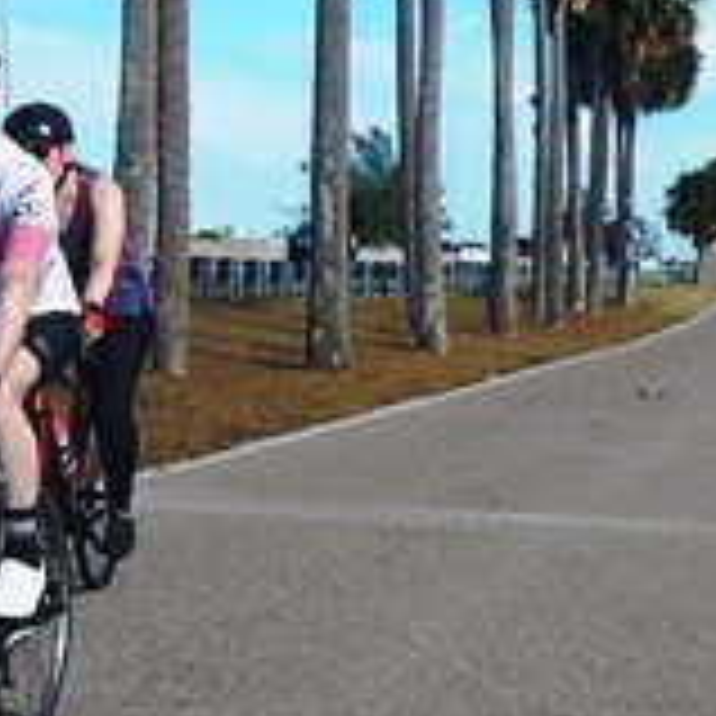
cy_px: 315
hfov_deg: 26.3
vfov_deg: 26.9
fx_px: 1498
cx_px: 590
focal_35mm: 64
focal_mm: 4.3
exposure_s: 1/1000
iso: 125
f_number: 4.1
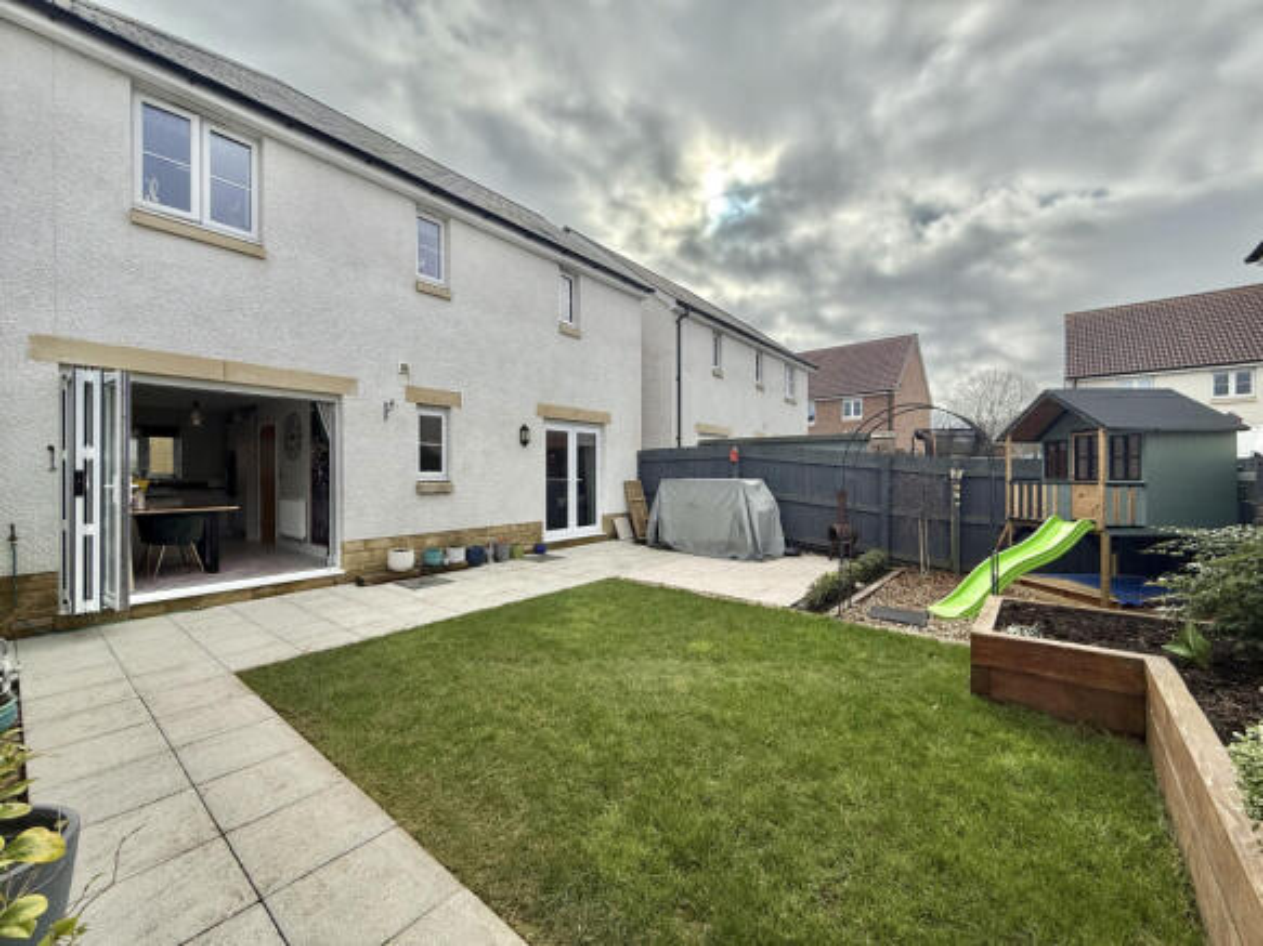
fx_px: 511
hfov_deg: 102.1
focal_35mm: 14
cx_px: 632
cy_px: 473
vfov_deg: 85.7
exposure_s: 1/1464
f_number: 2.2
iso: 64
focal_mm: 2.22
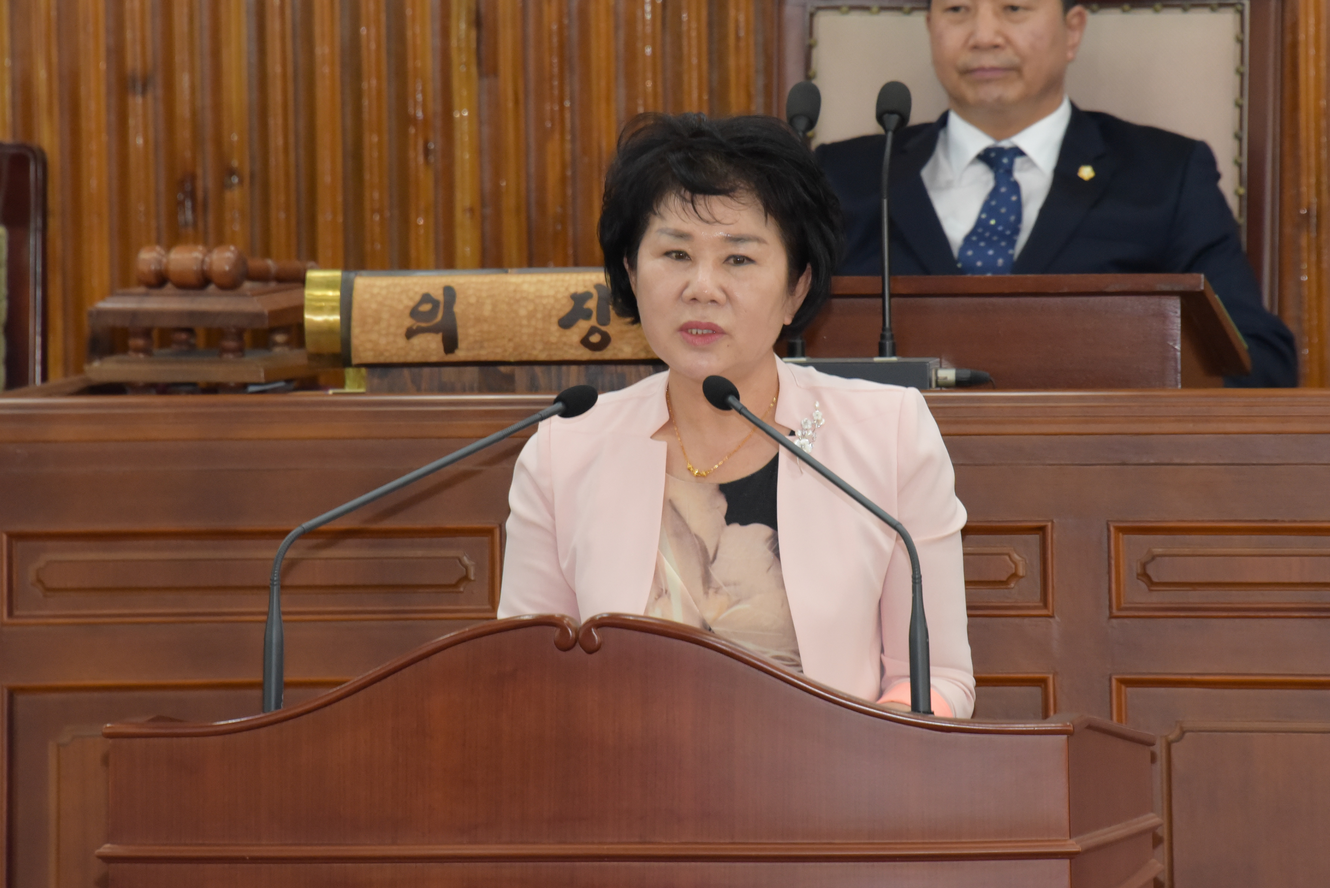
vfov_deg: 3.4
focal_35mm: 408
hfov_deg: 5.1
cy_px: 300
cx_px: 746
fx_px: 15078
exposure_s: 1/200
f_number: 8
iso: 3600
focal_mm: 300
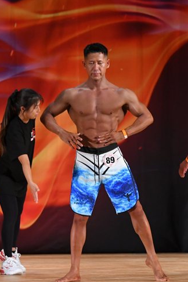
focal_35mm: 346
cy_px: 148
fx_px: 2710
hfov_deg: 4.0
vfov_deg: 6.0
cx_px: 135
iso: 3200
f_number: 5.6
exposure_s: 1/400
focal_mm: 145
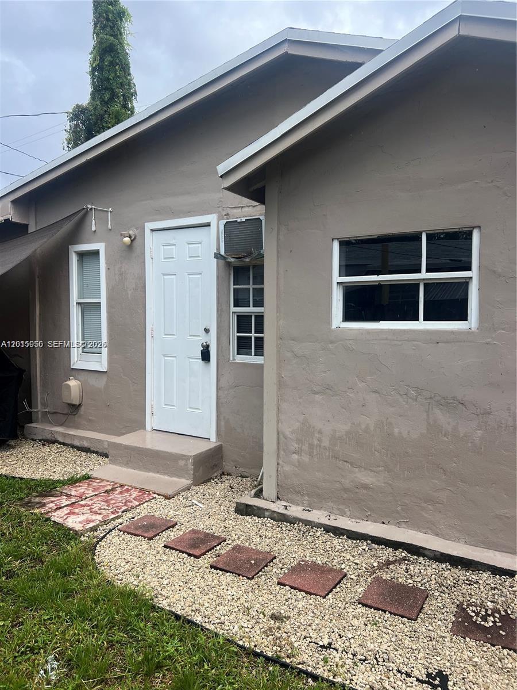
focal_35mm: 26
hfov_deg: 53.1
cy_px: 345
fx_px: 518
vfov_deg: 67.3
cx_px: 258
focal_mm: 5.7
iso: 50
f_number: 1.5
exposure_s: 1/1159
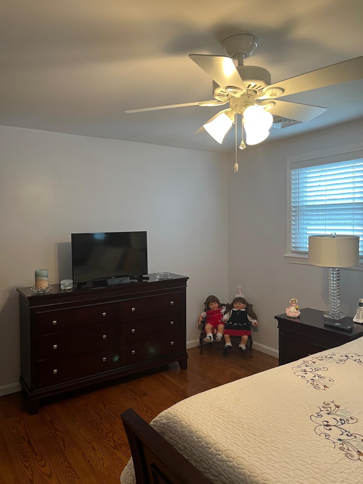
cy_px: 242
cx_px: 182
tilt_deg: -0.3
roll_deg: +1.7
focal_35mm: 26
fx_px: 364
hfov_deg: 53.1
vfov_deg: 67.3
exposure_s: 1/60
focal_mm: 5.1
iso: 125
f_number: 1.6
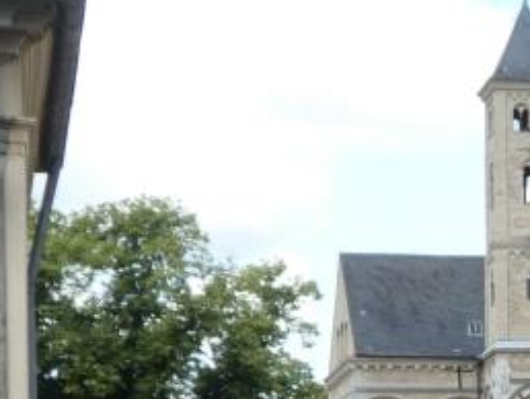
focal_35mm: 214
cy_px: 590
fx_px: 3280
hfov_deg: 8.8
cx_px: 1007
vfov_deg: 6.9
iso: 80
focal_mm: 9.6
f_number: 4.1
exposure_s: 1/200
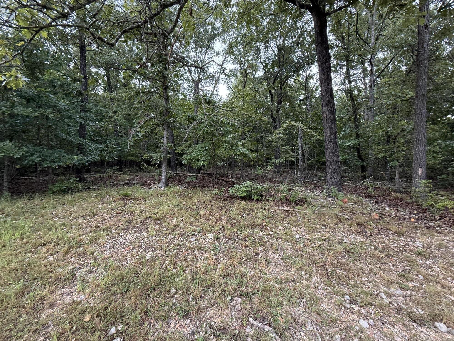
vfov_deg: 85.7
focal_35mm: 14
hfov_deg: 102.1
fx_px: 184
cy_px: 170
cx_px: 227
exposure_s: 1/99
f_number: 2.2
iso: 160
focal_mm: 2.22
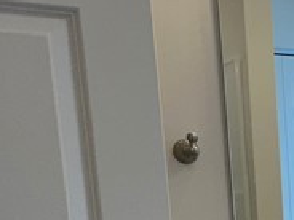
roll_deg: +1.0
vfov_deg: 18.1
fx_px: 662
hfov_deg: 20.1
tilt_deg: -5.8
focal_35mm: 78
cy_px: 250
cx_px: 486
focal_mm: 2.22
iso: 64
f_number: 2.2
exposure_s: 1/120
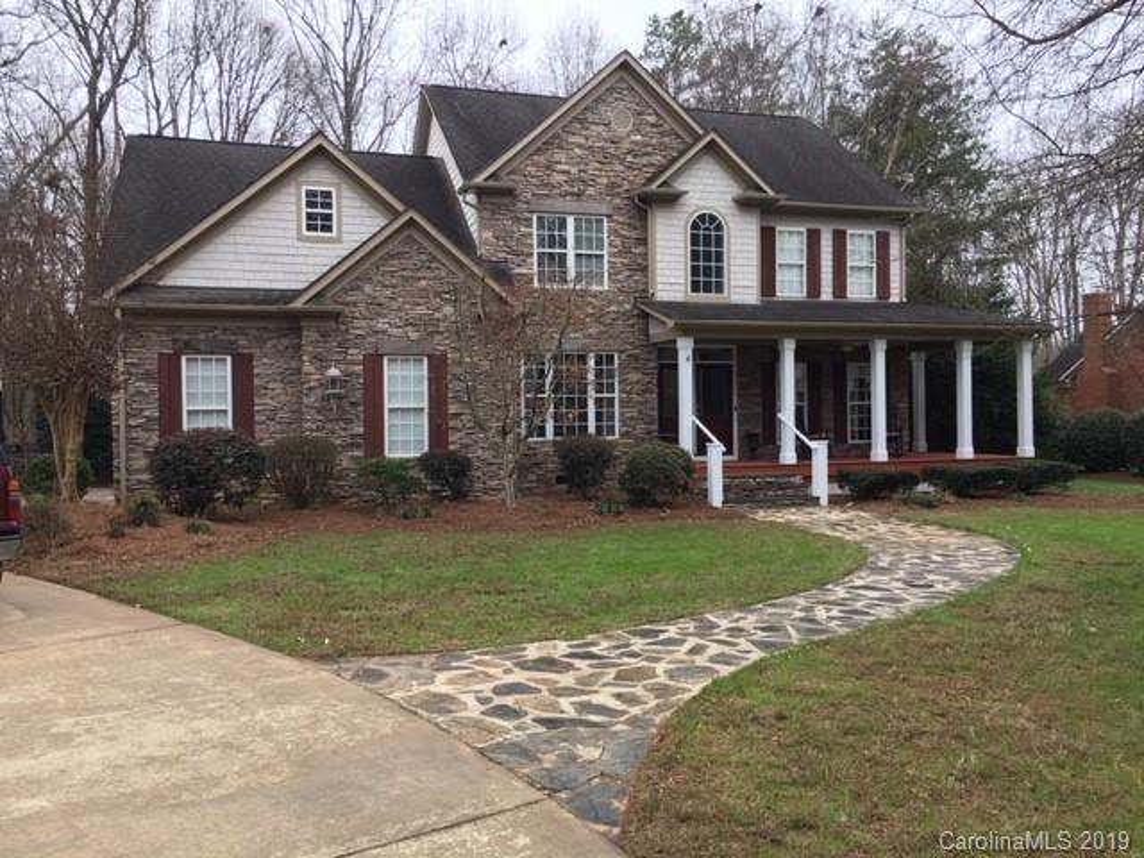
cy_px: 429
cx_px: 572
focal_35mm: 29
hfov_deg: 61.7
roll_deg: +0.3
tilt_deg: -0.5
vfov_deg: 48.2
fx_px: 958
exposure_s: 1/60
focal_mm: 4.15
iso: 32
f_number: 2.2
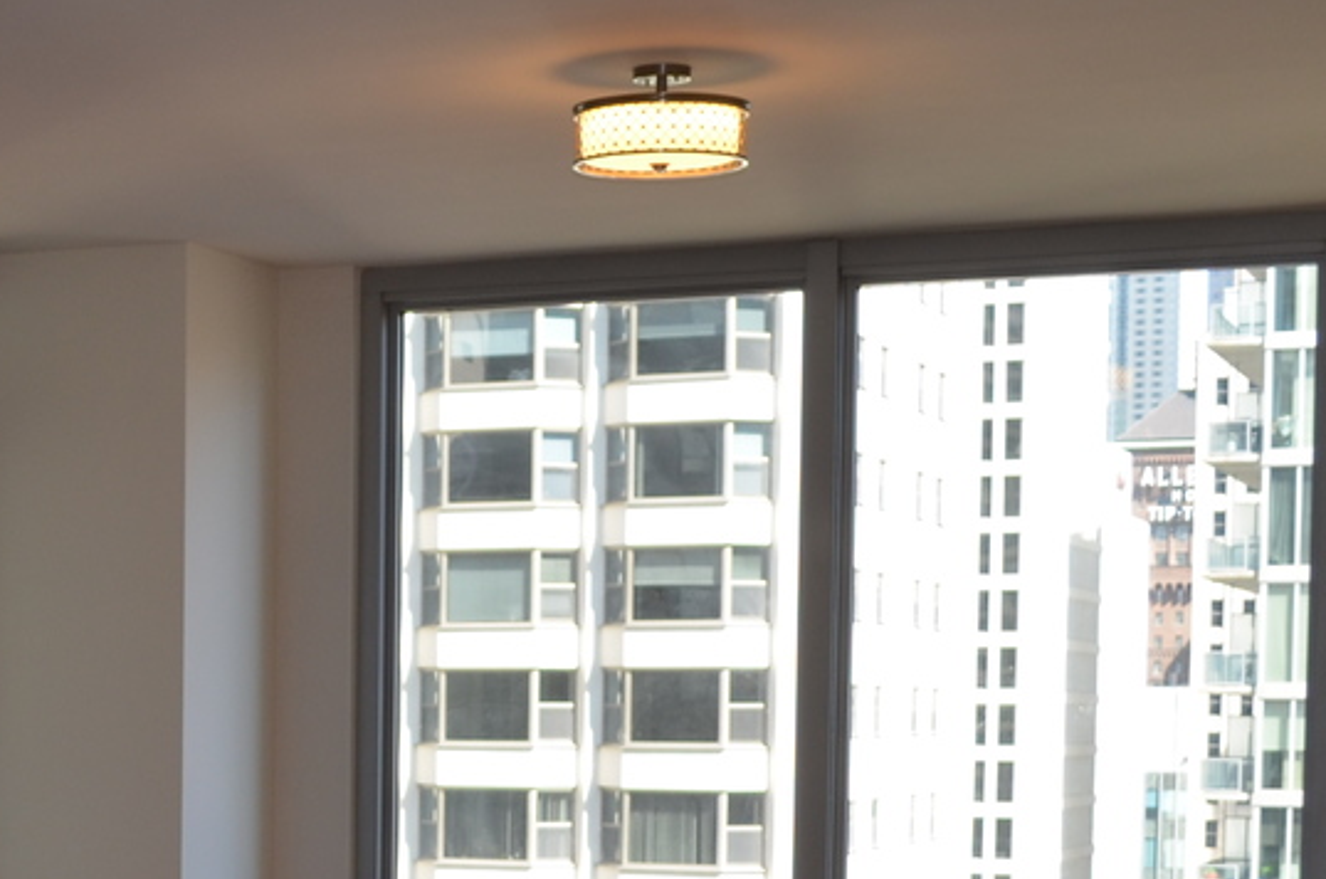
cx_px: -157
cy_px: 916
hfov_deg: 23.2
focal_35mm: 82
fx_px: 3015
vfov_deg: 16.2
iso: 180
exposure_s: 1/200
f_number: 3.5
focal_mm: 18
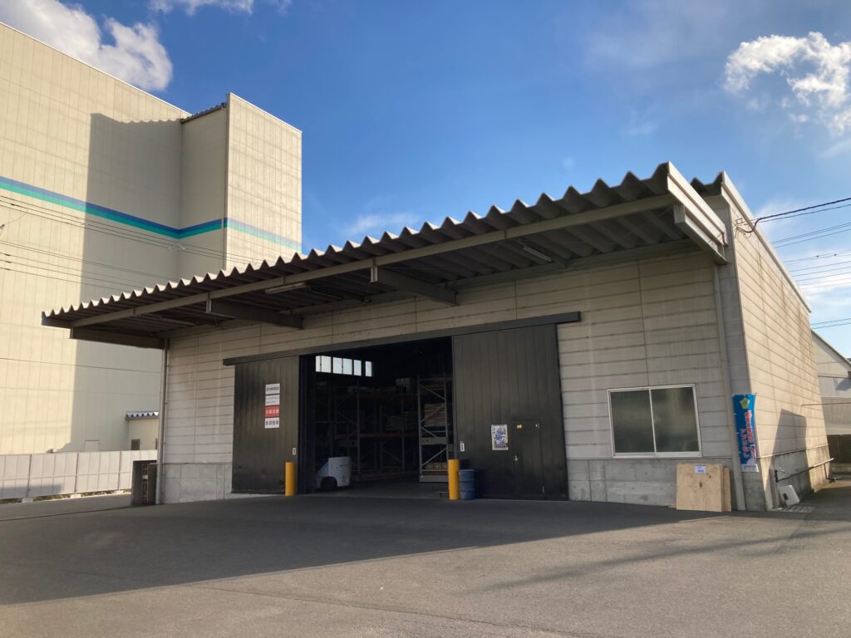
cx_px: 426
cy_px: 319
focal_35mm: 28
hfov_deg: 63.4
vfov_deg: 49.7
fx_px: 688
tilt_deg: +10.6
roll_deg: +1.5
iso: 20
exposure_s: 1/1499
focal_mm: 3.99
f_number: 1.8
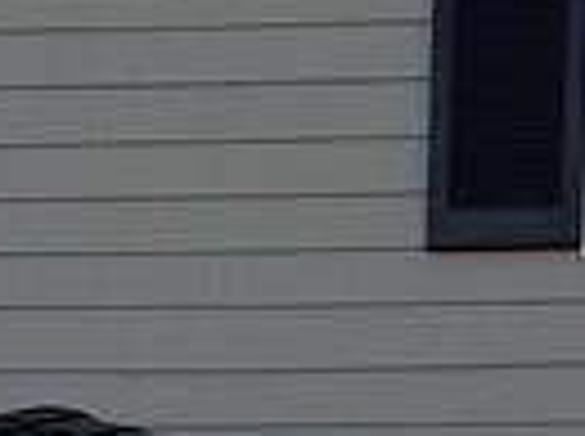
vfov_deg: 6.9
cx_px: 153
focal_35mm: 205
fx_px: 3458
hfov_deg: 9.7
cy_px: 908
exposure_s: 1/1356
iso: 50
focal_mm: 4.2
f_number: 1.7
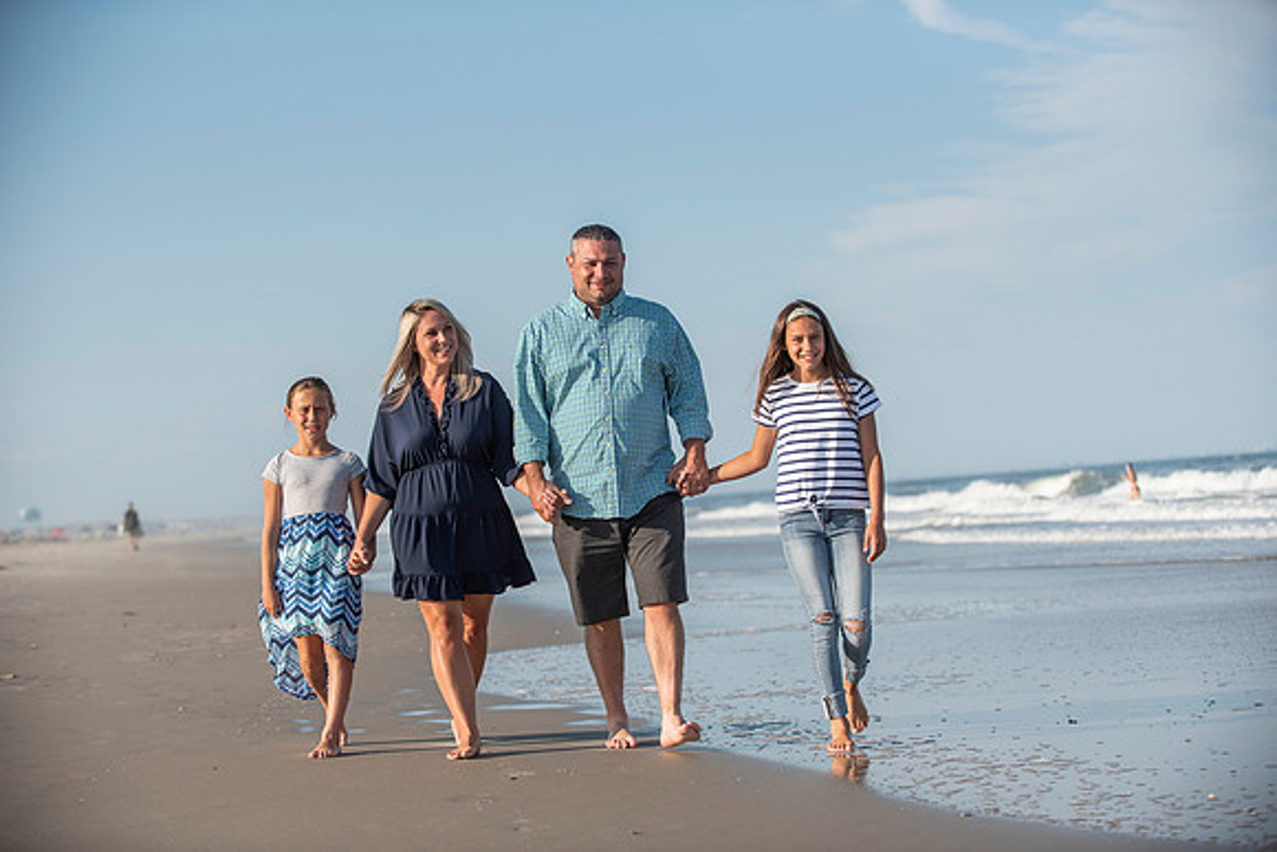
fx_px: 2838
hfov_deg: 25.4
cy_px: 426
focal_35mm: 80
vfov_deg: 17.1
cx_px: 638
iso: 250
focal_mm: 80
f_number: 3.5
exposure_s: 1/4000
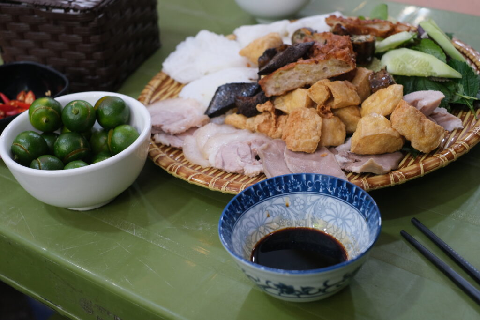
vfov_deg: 25.5
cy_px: 160
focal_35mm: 53
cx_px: 240
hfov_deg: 37.5
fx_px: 707
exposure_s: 1/75
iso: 1000
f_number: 4
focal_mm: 35
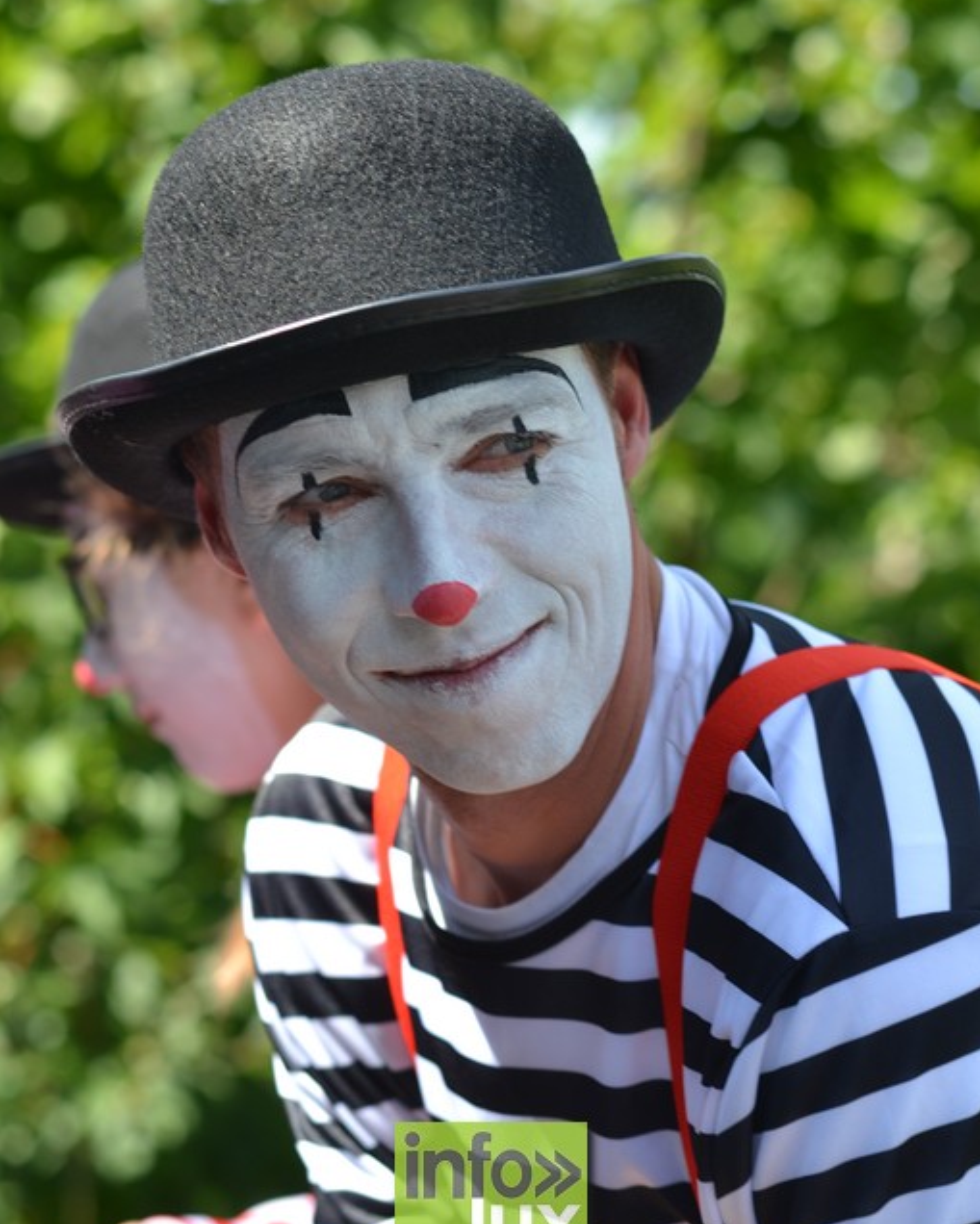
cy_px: 539
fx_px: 5240
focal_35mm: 145
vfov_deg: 13.3
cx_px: 491
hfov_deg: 10.7
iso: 100
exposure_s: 1/250
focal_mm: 85
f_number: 4.5
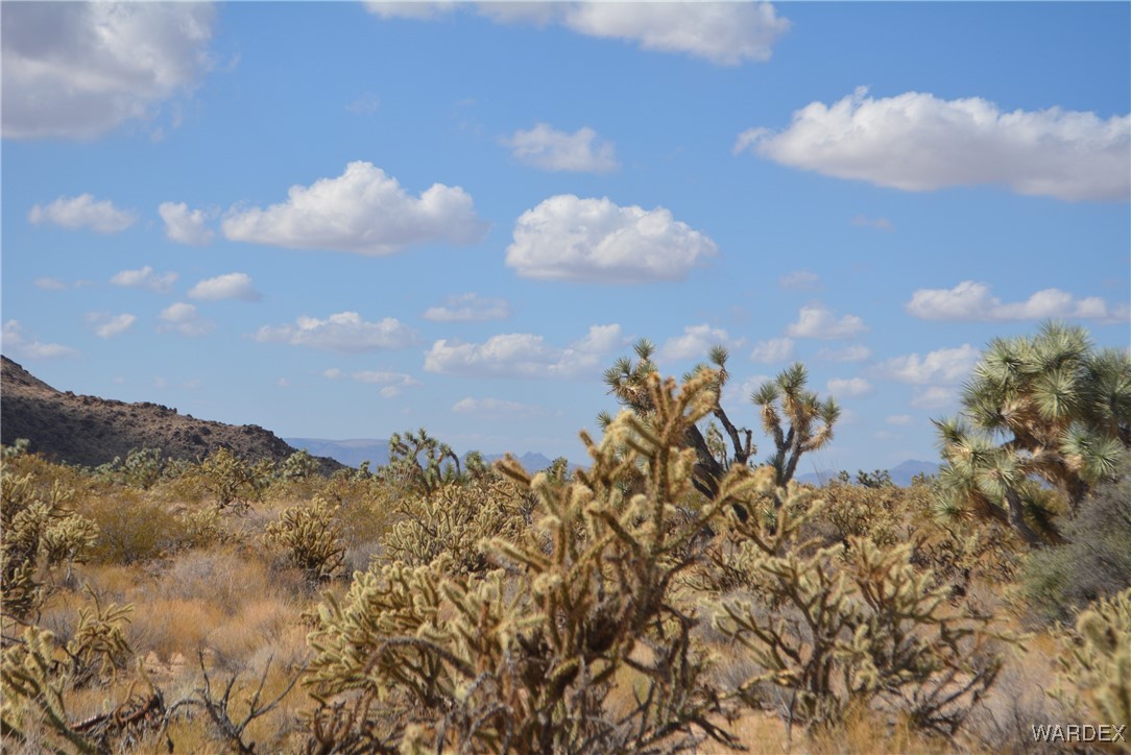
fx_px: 2593
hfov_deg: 24.6
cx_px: 566
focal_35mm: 82
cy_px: 378
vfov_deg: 16.6
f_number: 7.1
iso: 400
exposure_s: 1/2000
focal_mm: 55
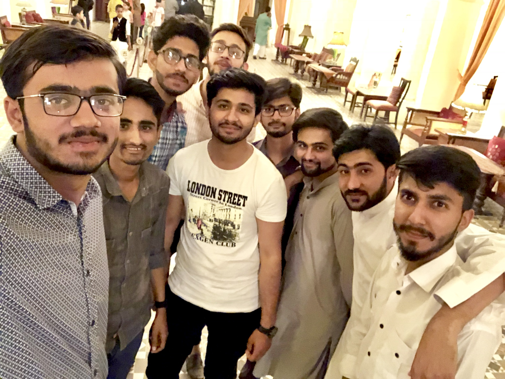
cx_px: 252
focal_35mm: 32
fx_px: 467
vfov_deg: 44.2
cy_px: 190
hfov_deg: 56.8
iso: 1600
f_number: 2.2
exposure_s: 1/17
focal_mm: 2.87
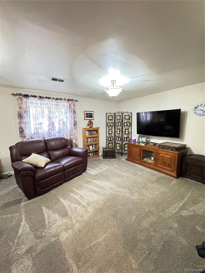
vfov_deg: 102.1
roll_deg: +0.8
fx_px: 111
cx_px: 102
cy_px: 136
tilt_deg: -7.8
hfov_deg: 85.7
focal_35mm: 14
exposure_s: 1/30
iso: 1250
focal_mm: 2.22
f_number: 2.2
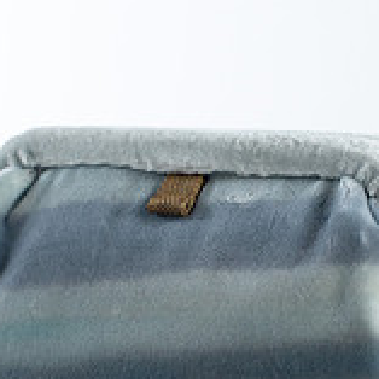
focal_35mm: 157
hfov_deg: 11.1
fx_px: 1945
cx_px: 258
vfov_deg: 11.1
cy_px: 288
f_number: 7.1
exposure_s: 1/200
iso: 200
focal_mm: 50
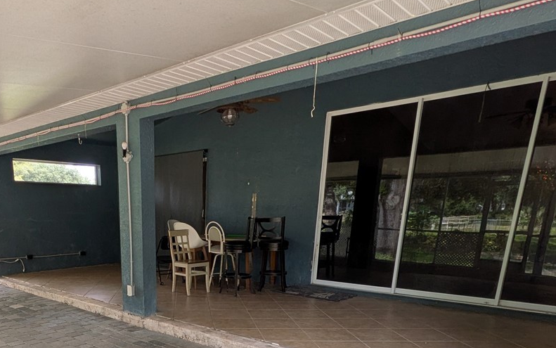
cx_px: 165
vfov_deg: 37.6
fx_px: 455
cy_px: 344
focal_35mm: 30
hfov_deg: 60.6
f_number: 2.2
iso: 54
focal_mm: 1.85
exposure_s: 1/96.5
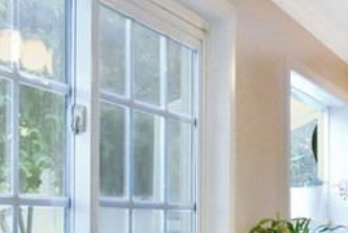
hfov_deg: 17.3
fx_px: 996
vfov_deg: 13.2
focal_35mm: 103
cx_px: 564
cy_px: 204
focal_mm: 18
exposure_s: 1/250
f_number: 8
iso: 8000
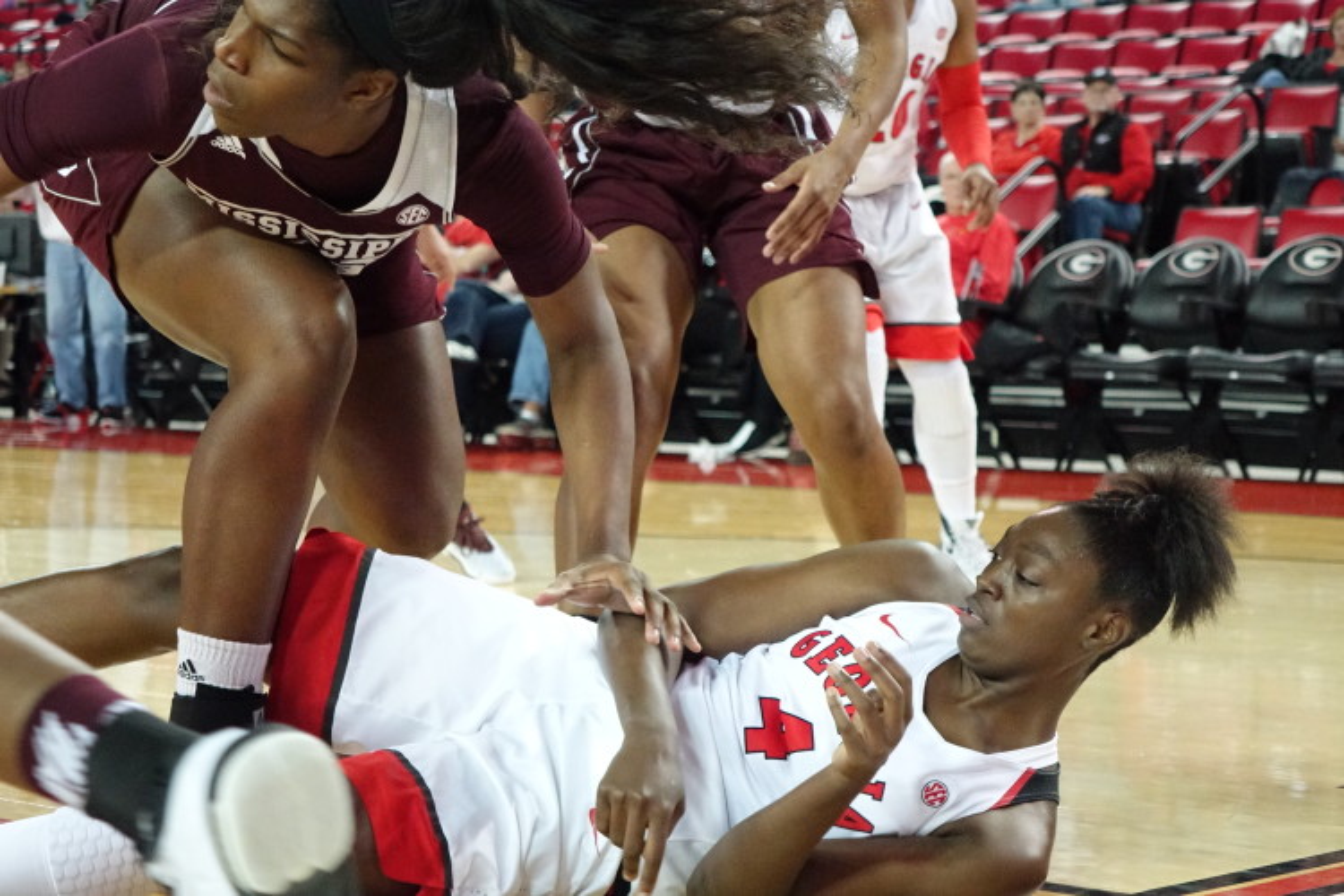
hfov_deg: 21.2
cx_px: 672
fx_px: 3584
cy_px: 448
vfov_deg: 14.3
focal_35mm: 96
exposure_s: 1/640
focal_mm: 35.3
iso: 4000
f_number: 2.8
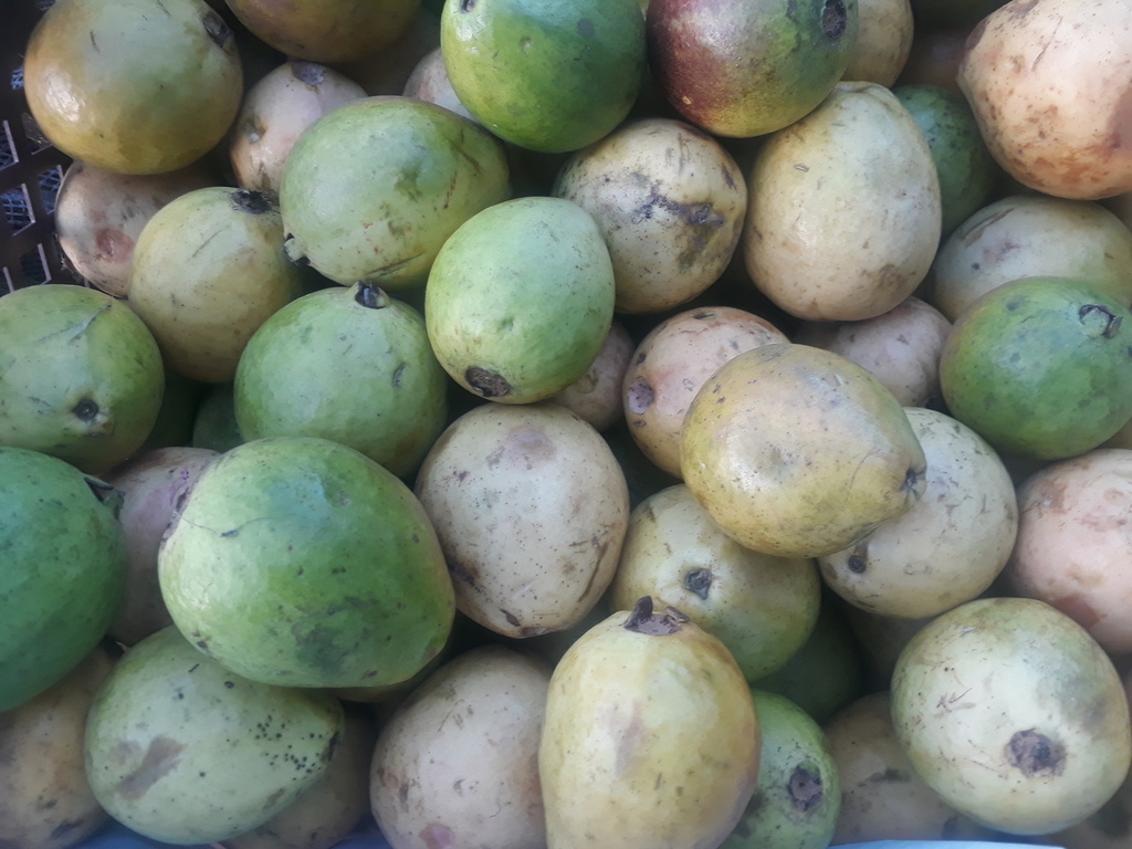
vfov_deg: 51.4
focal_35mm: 27
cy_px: 424
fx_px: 883
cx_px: 566
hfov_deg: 65.3
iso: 64
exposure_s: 1/30
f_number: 1.9
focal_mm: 3.6
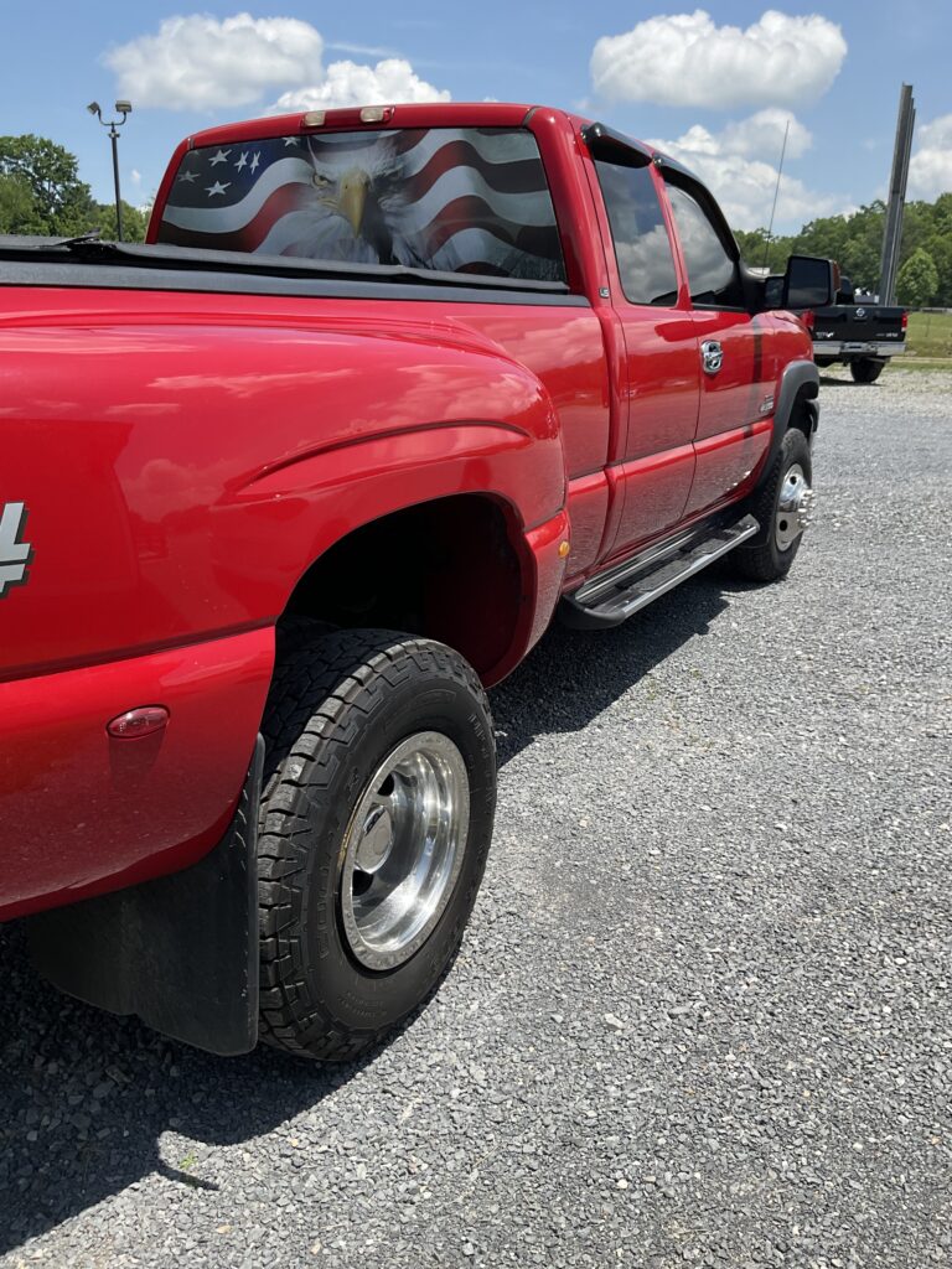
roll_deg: -1.2
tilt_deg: -15.8
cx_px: 476
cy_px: 634
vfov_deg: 61.7
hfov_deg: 48.2
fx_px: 1063
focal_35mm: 29
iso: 16
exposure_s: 1/1412
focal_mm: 3
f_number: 1.8
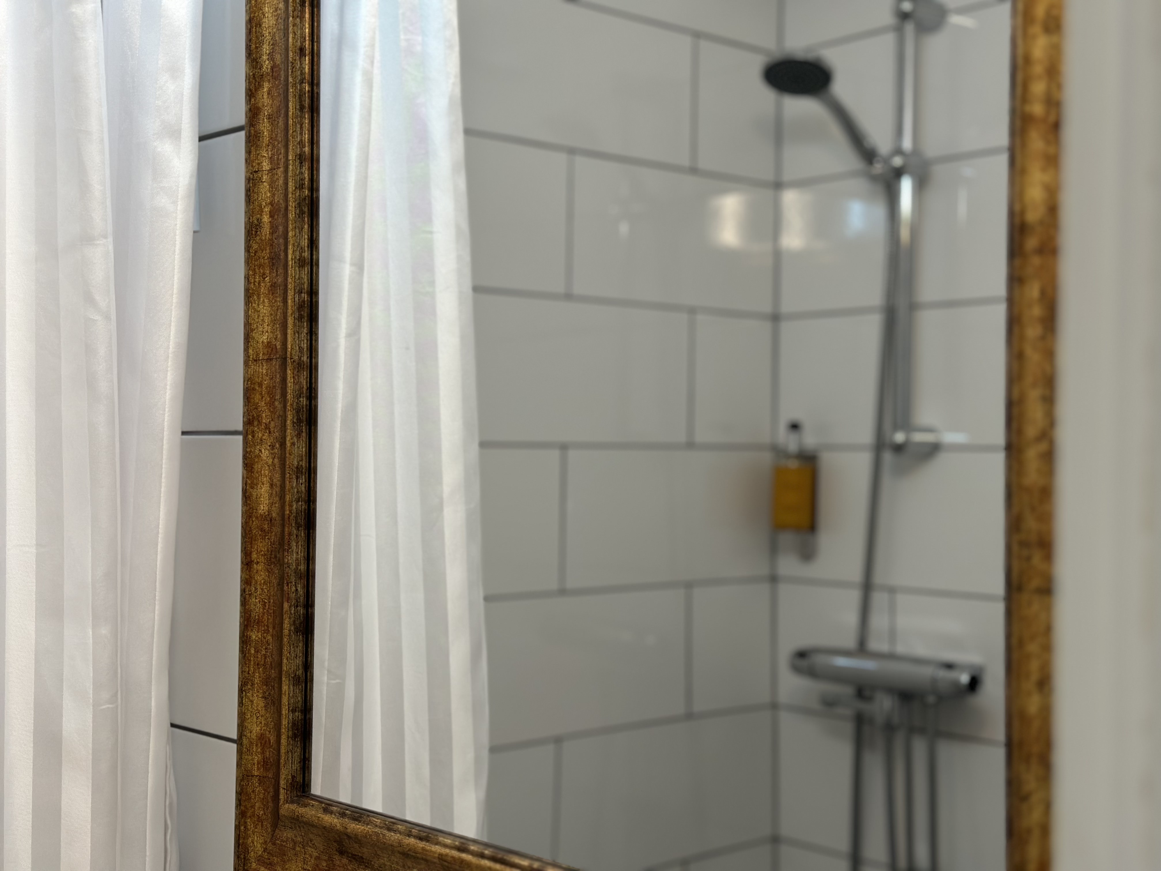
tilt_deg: +1.0
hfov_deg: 39.7
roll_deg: -0.2
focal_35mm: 48
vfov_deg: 30.3
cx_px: 580
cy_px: 436
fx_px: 1610
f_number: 1.78
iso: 160
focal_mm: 6.86
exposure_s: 1/50
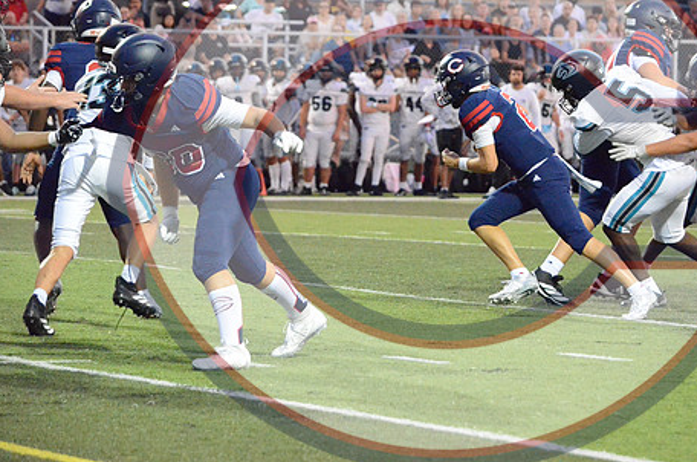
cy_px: 184
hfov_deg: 9.0
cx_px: 440
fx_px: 4424
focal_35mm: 229
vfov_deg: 6.0
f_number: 4.8
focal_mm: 120
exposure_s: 1/500
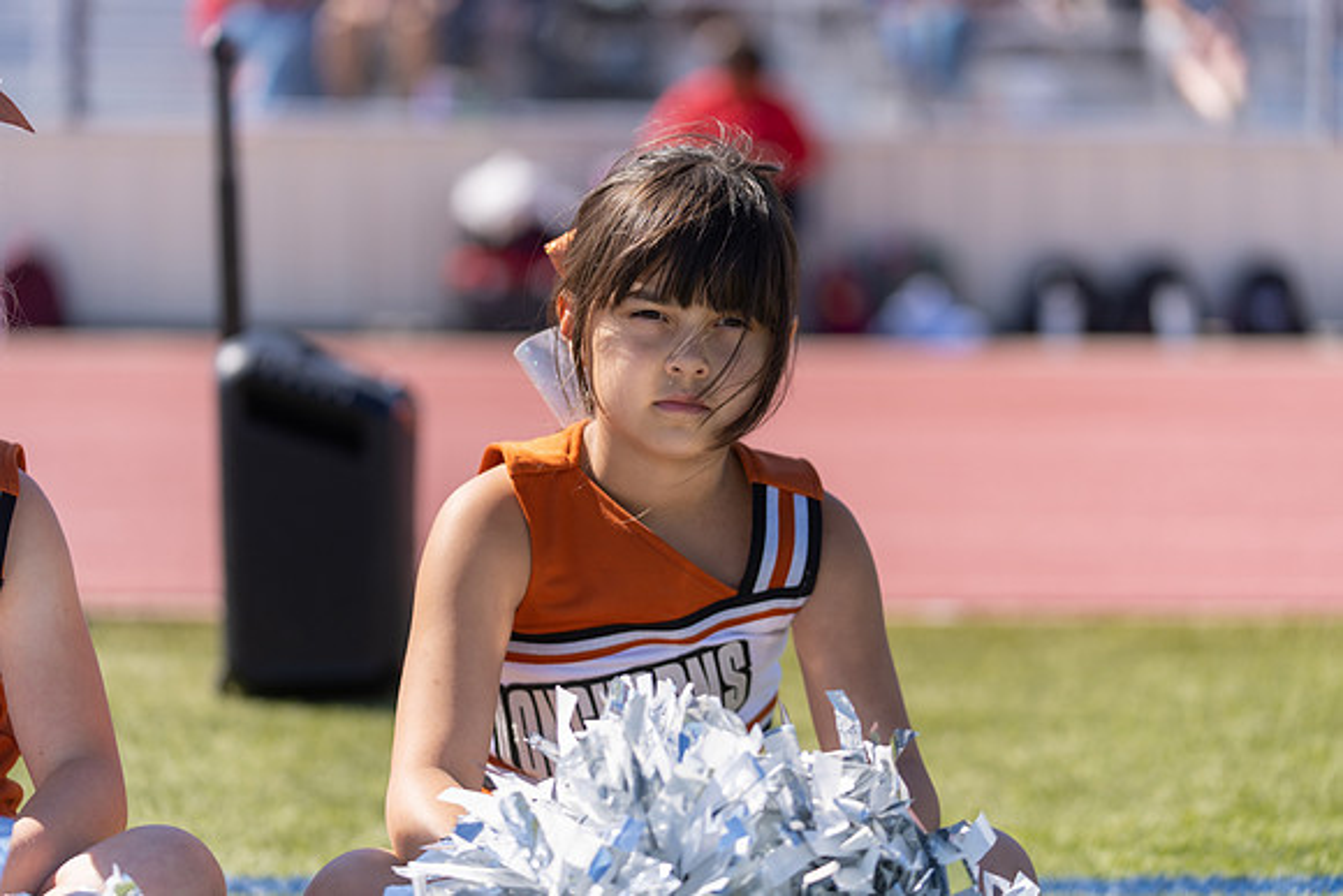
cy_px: 448
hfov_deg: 20.4
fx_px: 3731
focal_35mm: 100
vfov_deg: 13.7
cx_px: 672
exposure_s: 1/1600
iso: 100
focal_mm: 100
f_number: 2.8
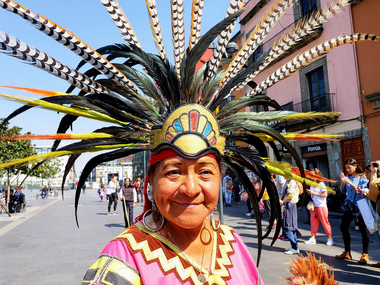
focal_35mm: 26
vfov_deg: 53.1
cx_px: 190
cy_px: 142
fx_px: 285
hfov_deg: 67.3
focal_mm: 4.3
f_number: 2.4
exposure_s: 1/900
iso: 50
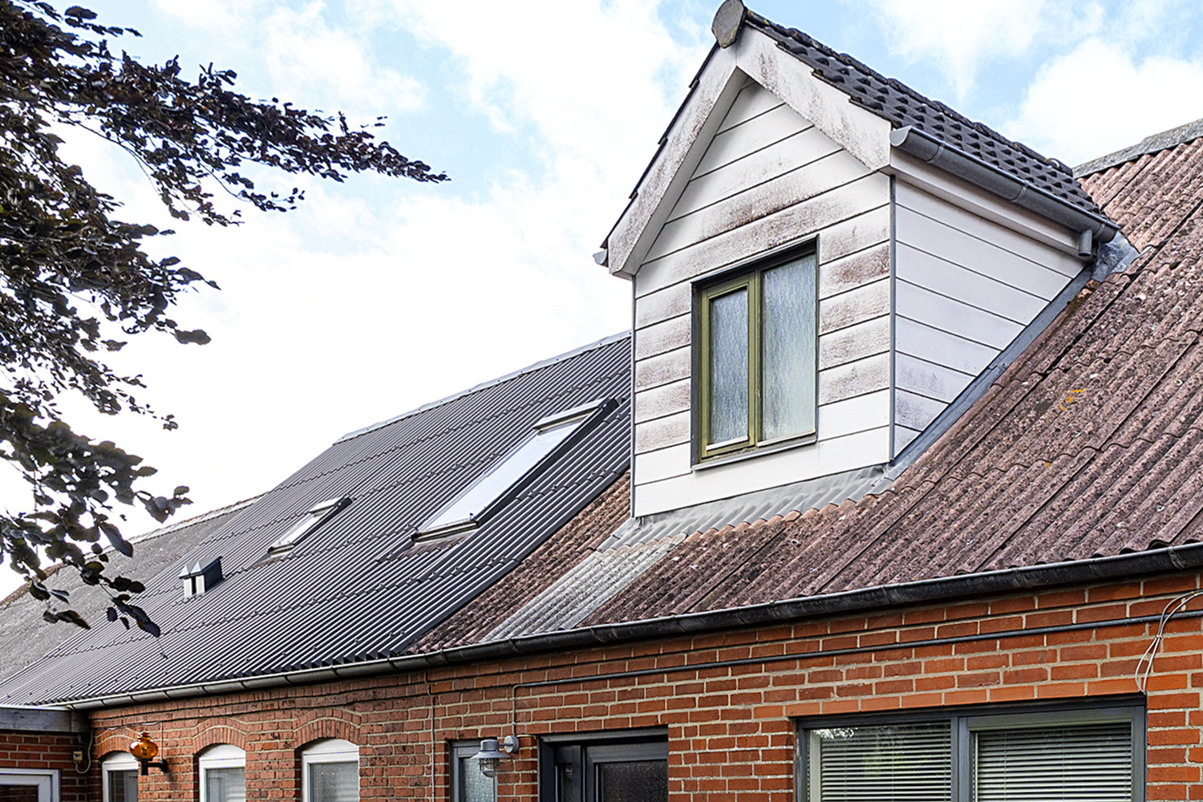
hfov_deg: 41.2
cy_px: 585
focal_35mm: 46
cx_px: 890
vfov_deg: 28.6
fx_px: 1554
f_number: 7.1
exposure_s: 1/125
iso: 200
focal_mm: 15.5
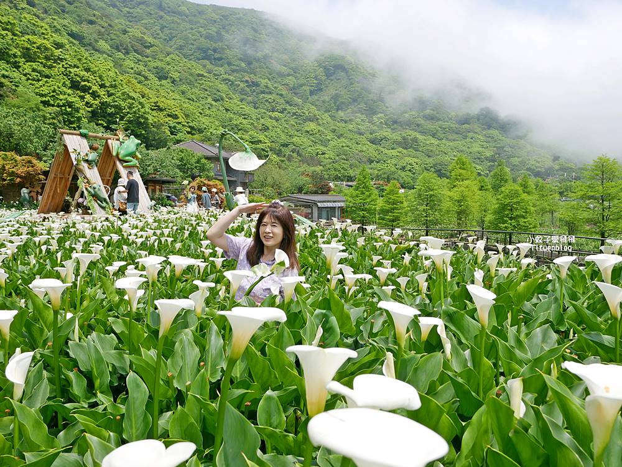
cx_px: 311
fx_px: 503
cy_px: 234
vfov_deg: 49.8
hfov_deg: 63.4
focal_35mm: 28
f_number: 4.5
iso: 200
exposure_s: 1/1300
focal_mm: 14
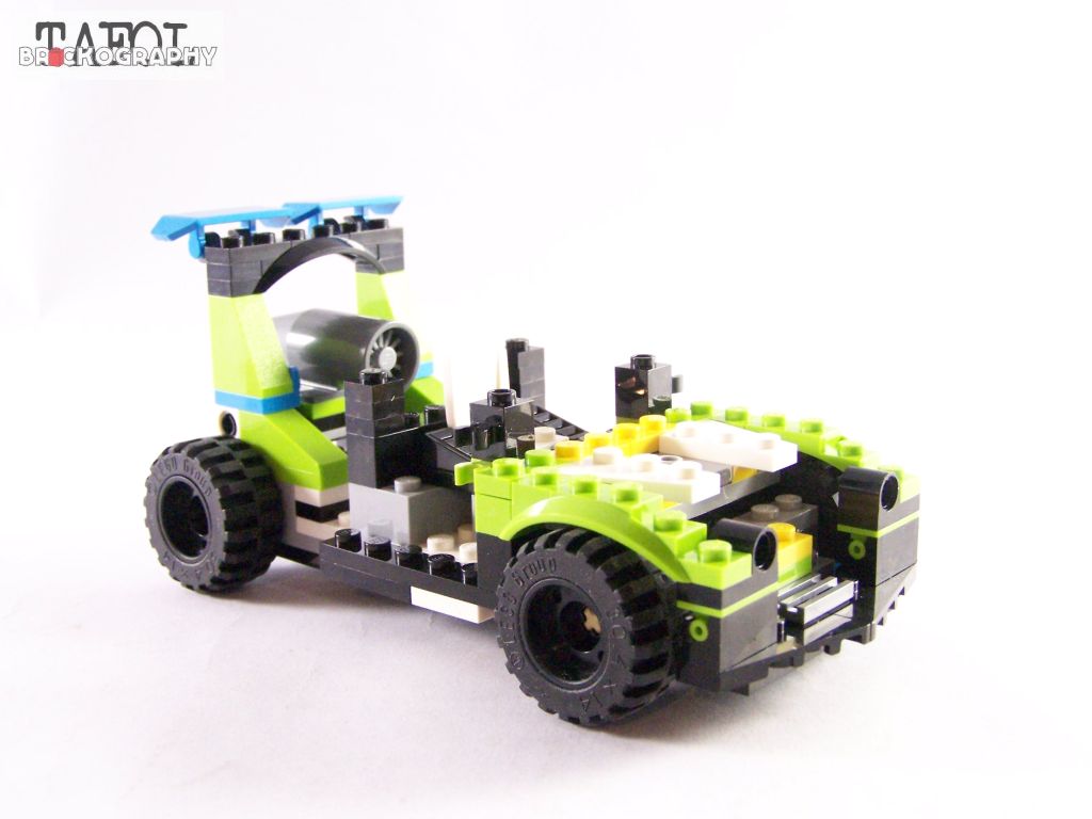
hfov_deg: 43.9
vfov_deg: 33.6
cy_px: 410
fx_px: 1356
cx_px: 546
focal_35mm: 43
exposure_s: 1/45
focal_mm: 7.1
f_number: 3.2
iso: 400
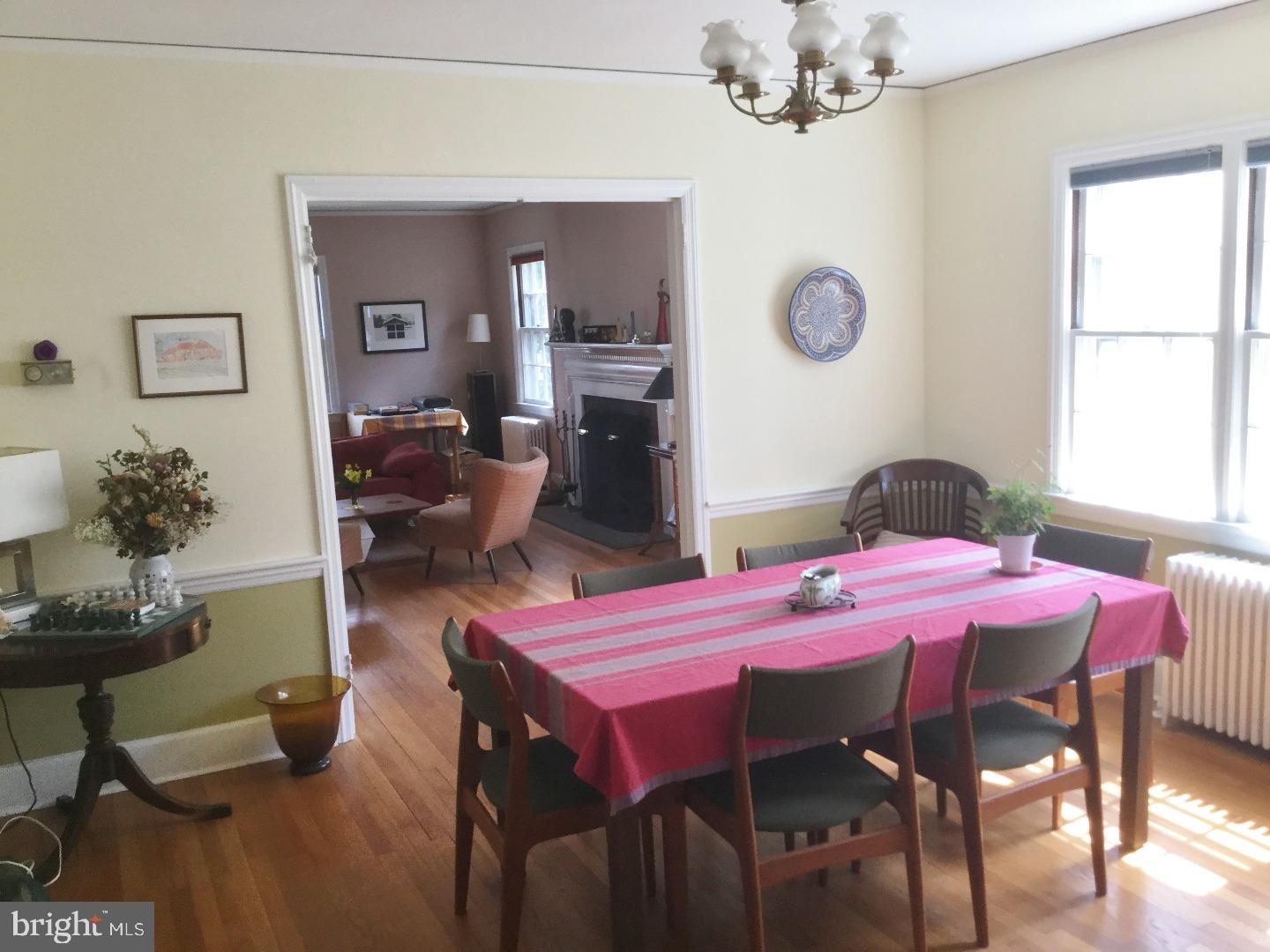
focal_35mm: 31
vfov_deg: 45.4
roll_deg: +3.4
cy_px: 476
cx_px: 635
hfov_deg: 58.4
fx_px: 1137
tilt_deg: -12.1
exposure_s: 1/30
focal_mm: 3.3
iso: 25
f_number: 2.4
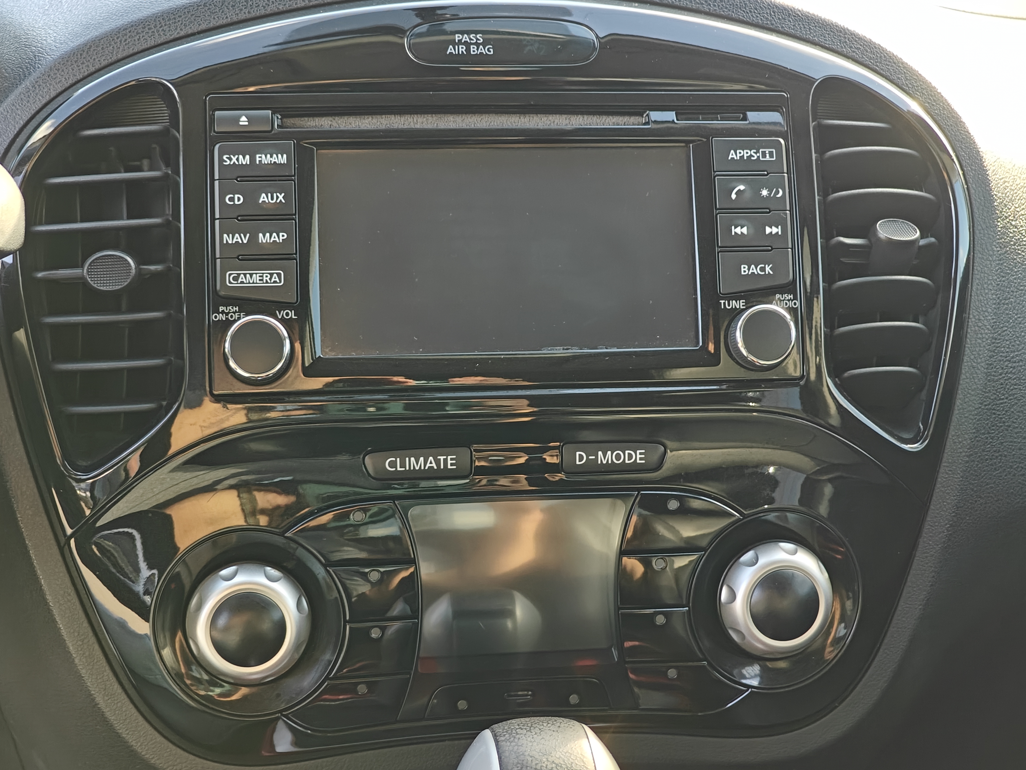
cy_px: 385
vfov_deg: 30.9
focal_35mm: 47
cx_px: 513
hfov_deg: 40.4
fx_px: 1393
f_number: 2
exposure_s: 1/100
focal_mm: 7.08
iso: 100
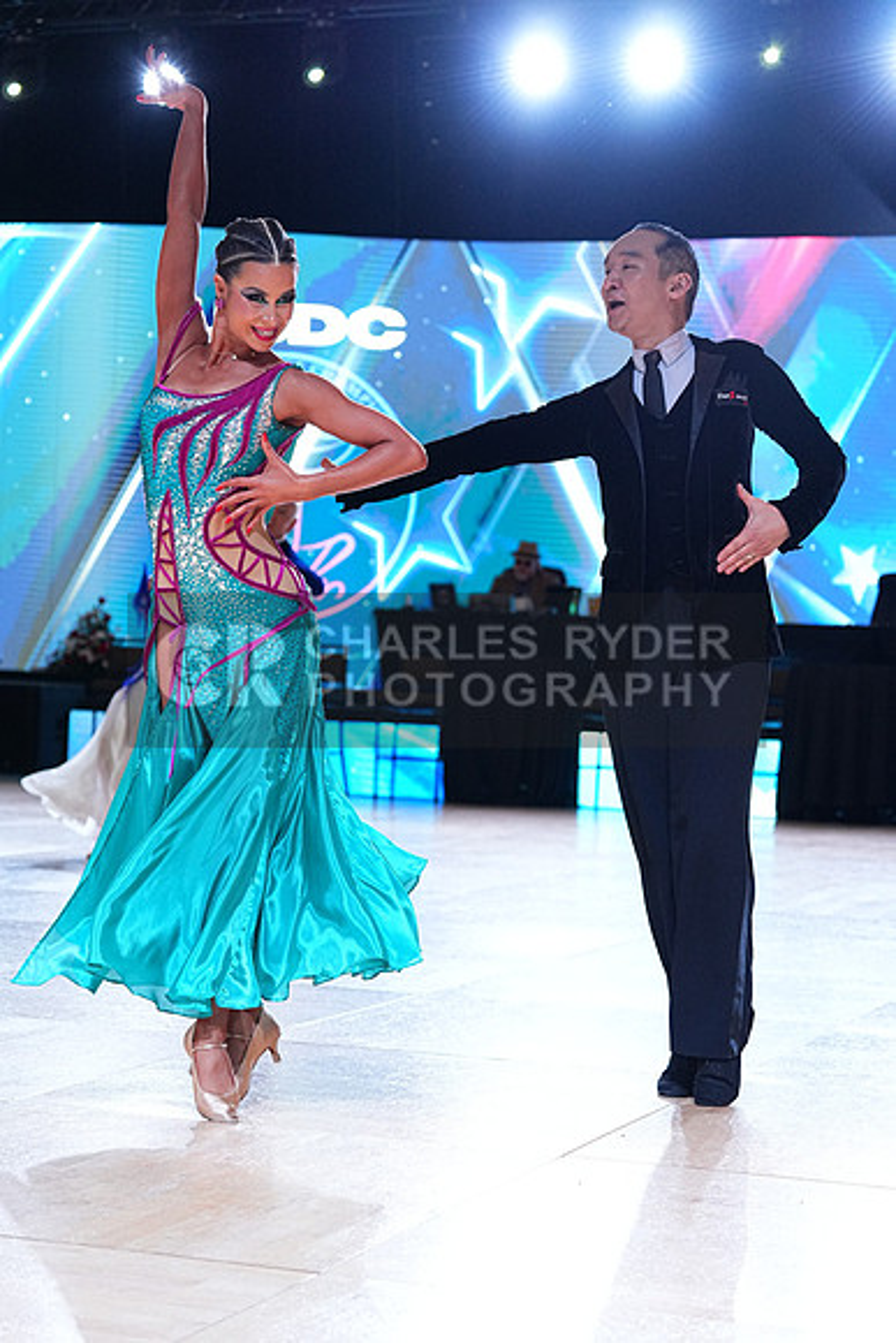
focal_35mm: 73
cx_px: 448
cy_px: 672
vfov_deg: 27.7
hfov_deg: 18.7
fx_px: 2723
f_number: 4
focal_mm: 73
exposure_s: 1/400
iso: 2000
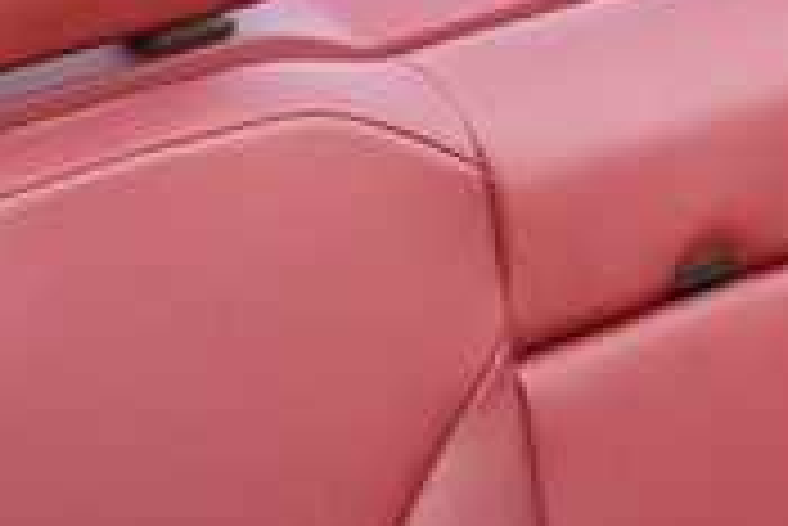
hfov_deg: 15.3
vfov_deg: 10.4
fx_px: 2892
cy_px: 364
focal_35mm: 132
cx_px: 711
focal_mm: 18
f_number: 4.5
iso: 400
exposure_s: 1/250
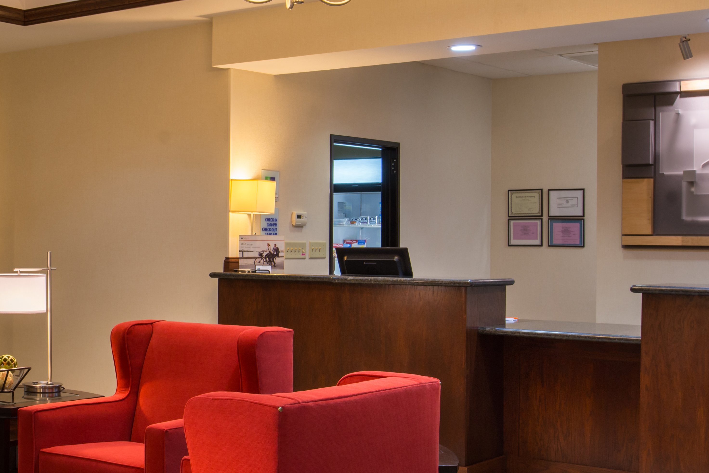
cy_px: 326
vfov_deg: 22.5
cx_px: 62
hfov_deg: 31.7
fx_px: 1182
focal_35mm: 60
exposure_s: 1/4
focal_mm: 24
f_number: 9
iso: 100
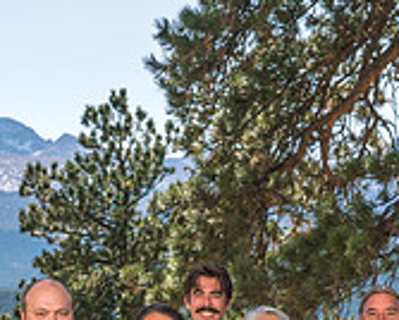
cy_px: 457
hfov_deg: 16.8
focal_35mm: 114
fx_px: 1348
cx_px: 248
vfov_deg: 12.9
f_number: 5
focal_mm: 35
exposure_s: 1/2000
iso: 250
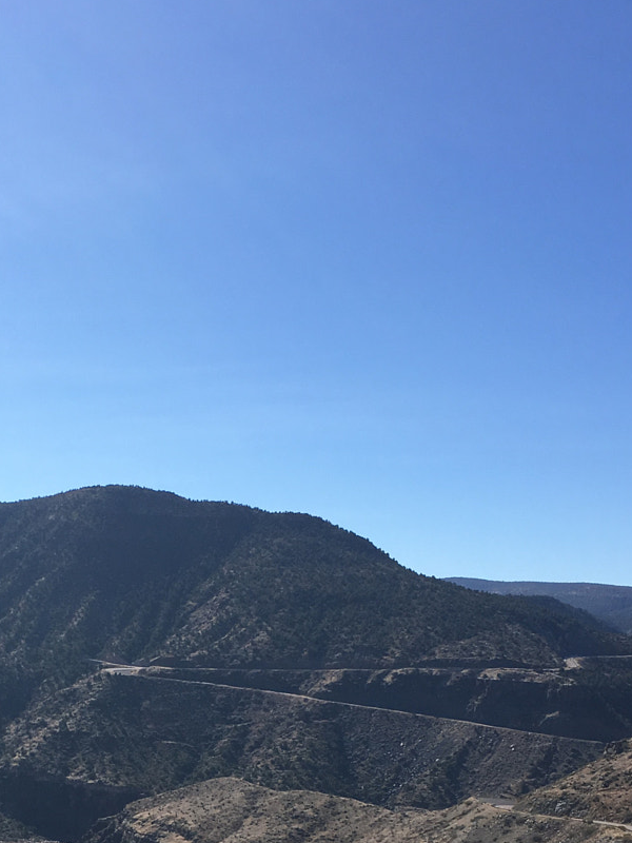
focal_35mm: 58
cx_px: 123
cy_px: 802
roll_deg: -3.2
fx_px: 1412
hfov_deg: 24.8
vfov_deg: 31.3
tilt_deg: -7.4
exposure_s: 1/1972
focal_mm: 4.15
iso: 25
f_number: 2.2
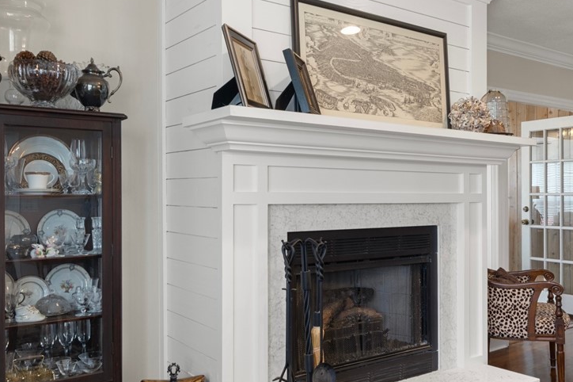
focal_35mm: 34
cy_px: 211
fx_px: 537
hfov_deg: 56.0
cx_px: 324
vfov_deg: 39.1
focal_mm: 15
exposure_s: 1.5
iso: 320
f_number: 9.5
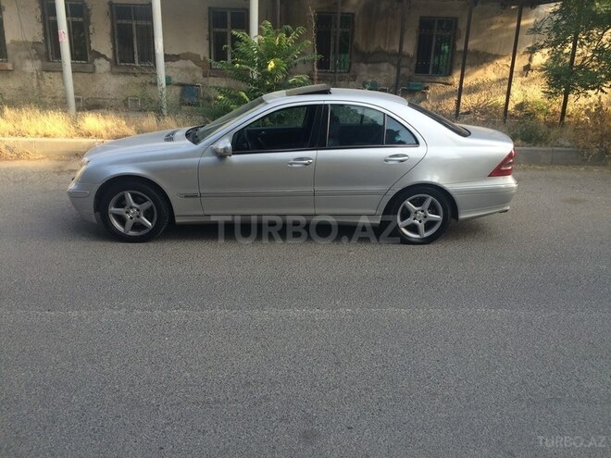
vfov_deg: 48.2
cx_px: 306
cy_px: 229
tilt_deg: -19.7
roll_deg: -1.8
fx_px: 512
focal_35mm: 29
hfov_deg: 61.7
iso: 32
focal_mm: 4.15
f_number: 2.2
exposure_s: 1/188
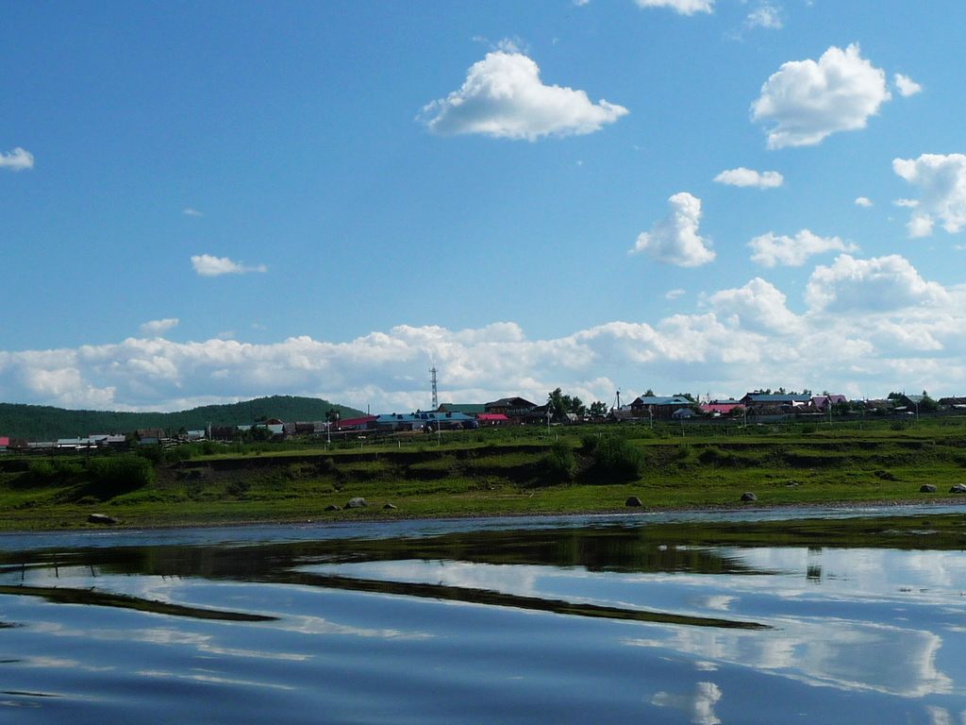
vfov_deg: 29.1
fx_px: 1395
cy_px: 362
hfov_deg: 38.2
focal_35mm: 50
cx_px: 483
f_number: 8
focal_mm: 5
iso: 100
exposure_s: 1/400
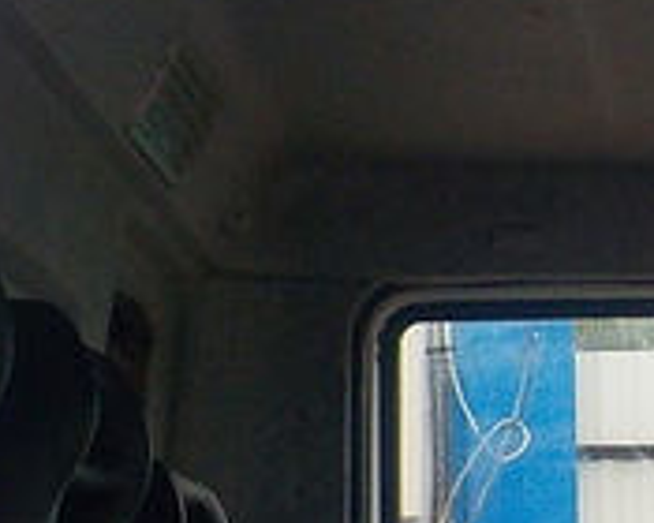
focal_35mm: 107
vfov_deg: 14.4
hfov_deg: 16.7
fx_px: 2071
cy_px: 153
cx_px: 912
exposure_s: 1/30
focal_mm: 4.1
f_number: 3.3
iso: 280
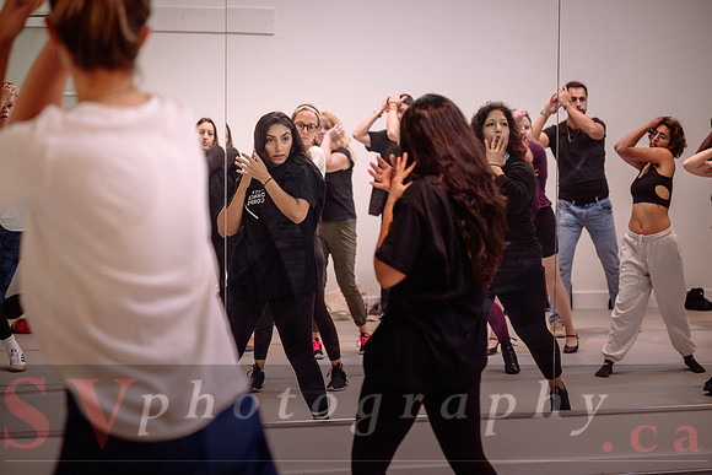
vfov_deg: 18.4
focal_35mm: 74
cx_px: 356
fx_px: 1463
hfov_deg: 27.3
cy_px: 238
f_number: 2.8
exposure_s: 1/160
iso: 1600
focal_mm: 70
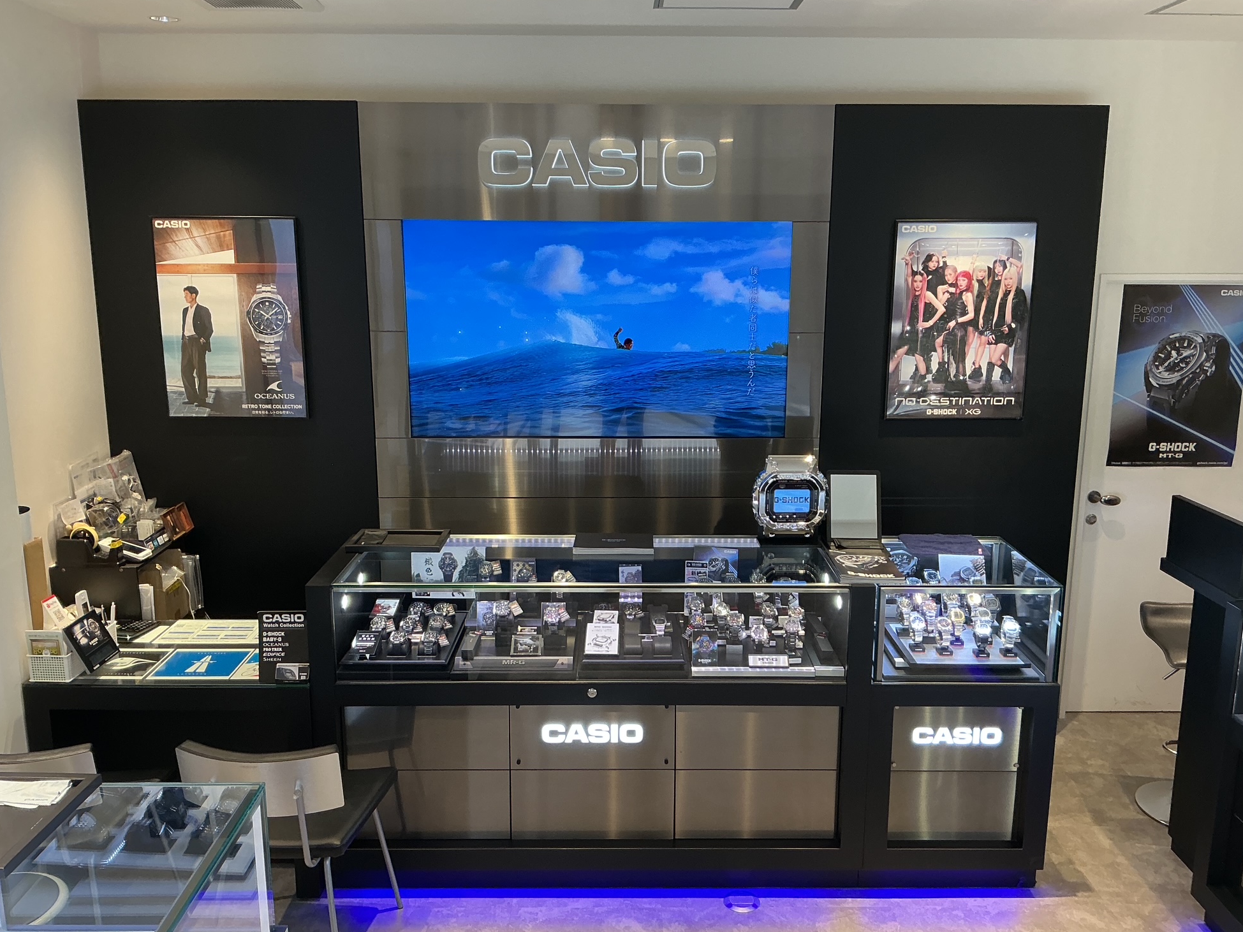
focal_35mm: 30
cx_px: 629
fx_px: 1077
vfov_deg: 46.8
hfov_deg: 60.0
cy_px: 478
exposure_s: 1/60
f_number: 1.8
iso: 64
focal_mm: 3
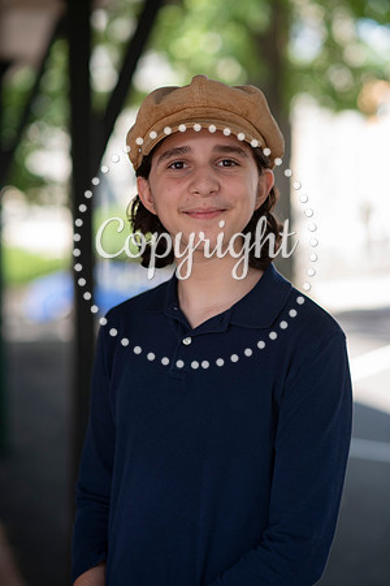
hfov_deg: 16.1
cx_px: 195
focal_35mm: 85
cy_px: 293
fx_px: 1381
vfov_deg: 23.9
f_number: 2.5
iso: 200
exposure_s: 1/320
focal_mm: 85
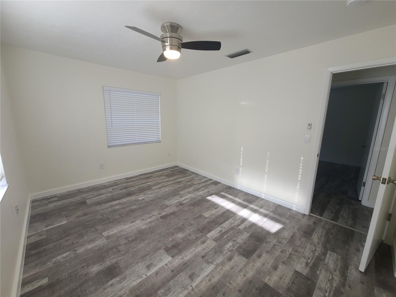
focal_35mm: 13
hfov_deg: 106.2
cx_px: 198
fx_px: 149
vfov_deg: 89.9
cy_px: 148
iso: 100
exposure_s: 1/120
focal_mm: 2.2
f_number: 2.2
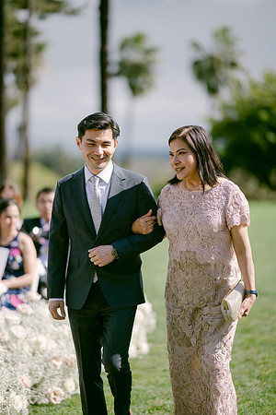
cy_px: 208
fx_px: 1207
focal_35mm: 105
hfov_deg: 13.0
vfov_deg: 19.5
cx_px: 138
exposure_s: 1/12800
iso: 200
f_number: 1.4
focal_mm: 105
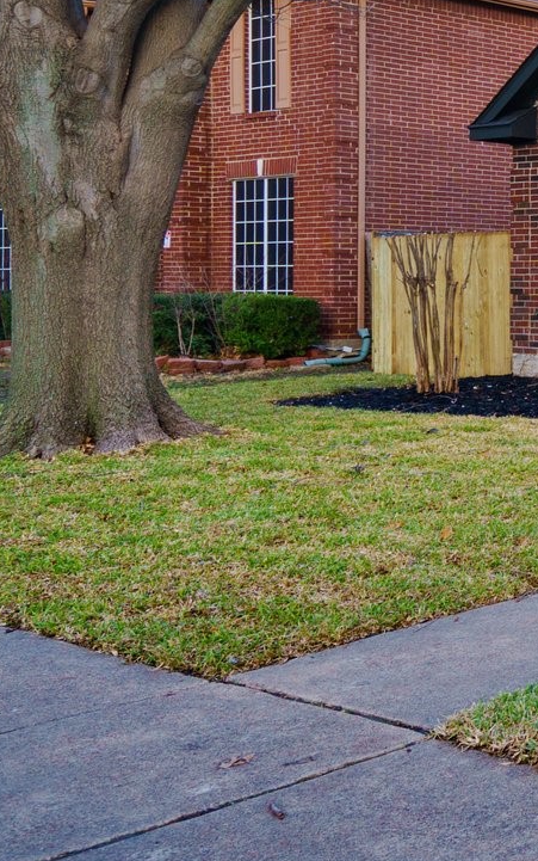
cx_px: 1137
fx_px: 1290
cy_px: 195
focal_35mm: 55
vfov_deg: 35.9
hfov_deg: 16.5
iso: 320
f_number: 4
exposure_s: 1/8
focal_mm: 19
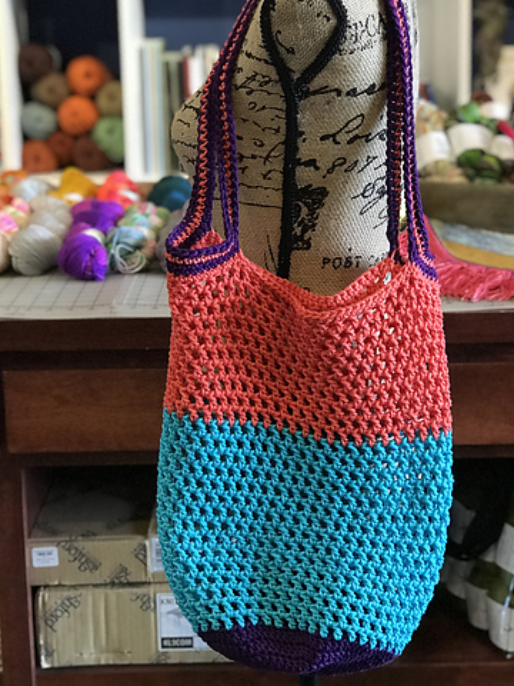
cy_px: 292
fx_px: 1505
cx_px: 296
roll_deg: -0.2
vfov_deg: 25.6
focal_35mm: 76
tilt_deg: -12.4
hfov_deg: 19.4
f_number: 2.8
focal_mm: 6.6
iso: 400
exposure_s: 1/60
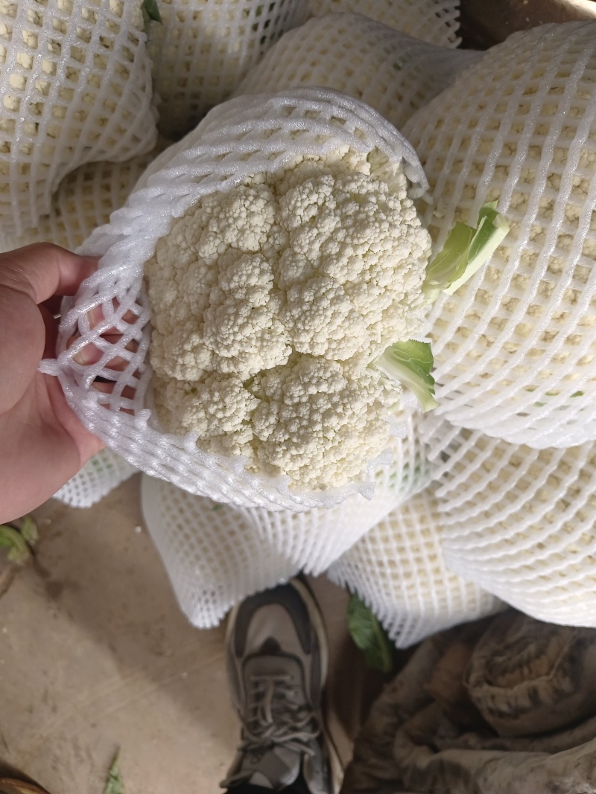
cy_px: 397
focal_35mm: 23
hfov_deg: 58.9
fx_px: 528
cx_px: 298
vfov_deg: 73.9
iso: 237
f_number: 1.88
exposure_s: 1/50
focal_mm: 5.5
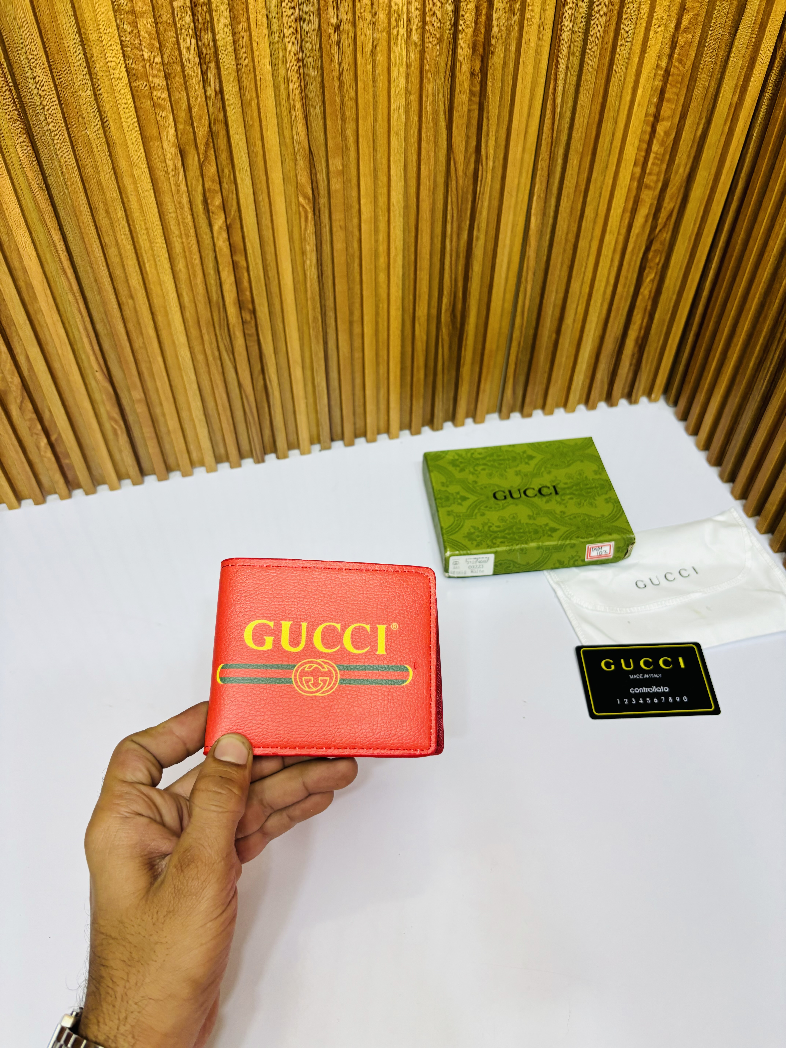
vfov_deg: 67.3
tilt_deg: -47.5
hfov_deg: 53.1
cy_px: 524
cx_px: 393
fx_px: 787
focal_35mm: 26
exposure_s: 1/100
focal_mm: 5.96
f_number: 1.6
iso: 125
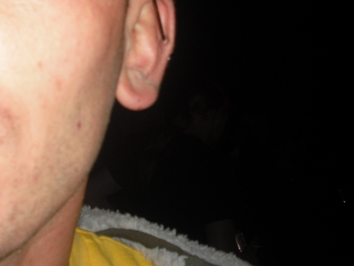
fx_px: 696
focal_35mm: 68
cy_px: 57
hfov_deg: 27.8
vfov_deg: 21.4
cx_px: 59
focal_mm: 6.2
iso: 64
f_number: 2.8
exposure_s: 1/60
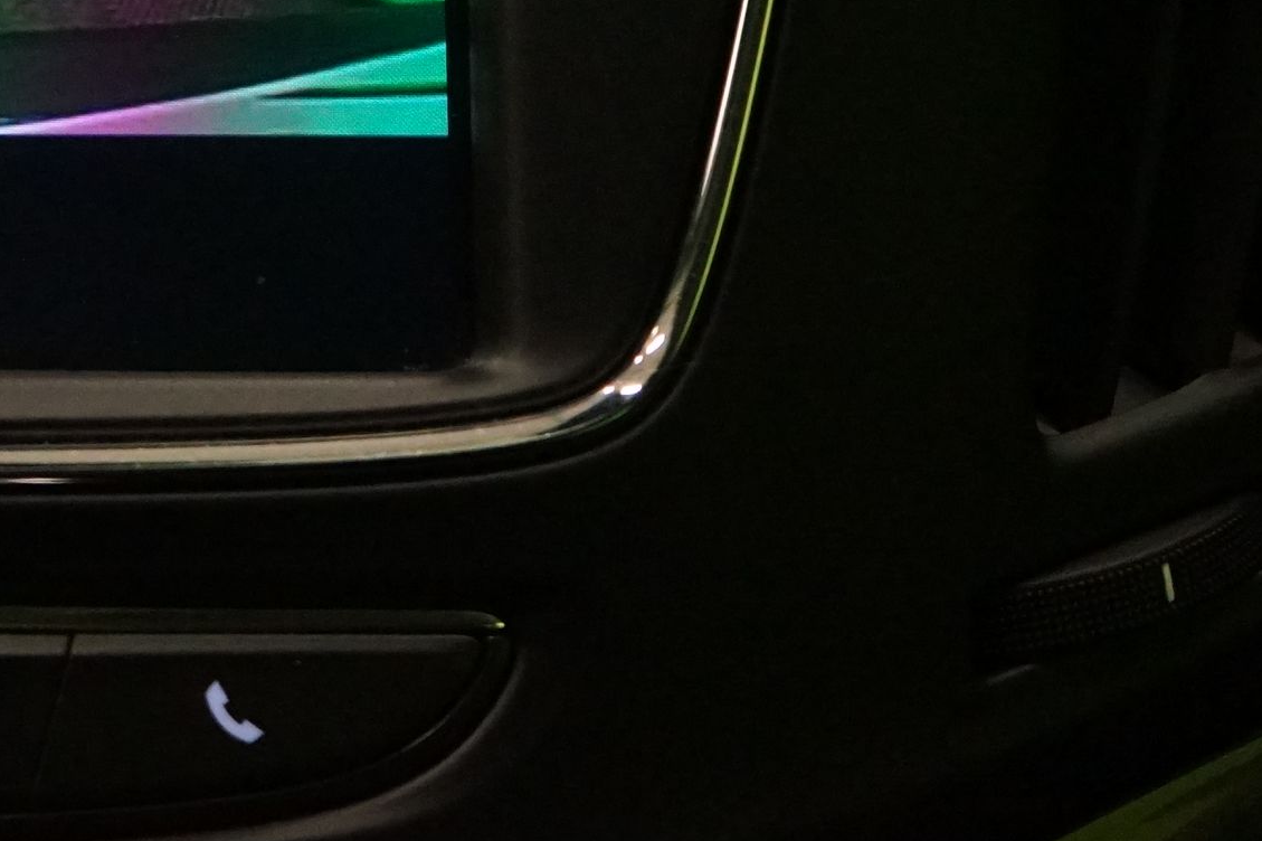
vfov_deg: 9.7
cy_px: -491
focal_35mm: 136
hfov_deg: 14.4
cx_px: -449
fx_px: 4766
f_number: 4
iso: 4000
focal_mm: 39
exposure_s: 1/60
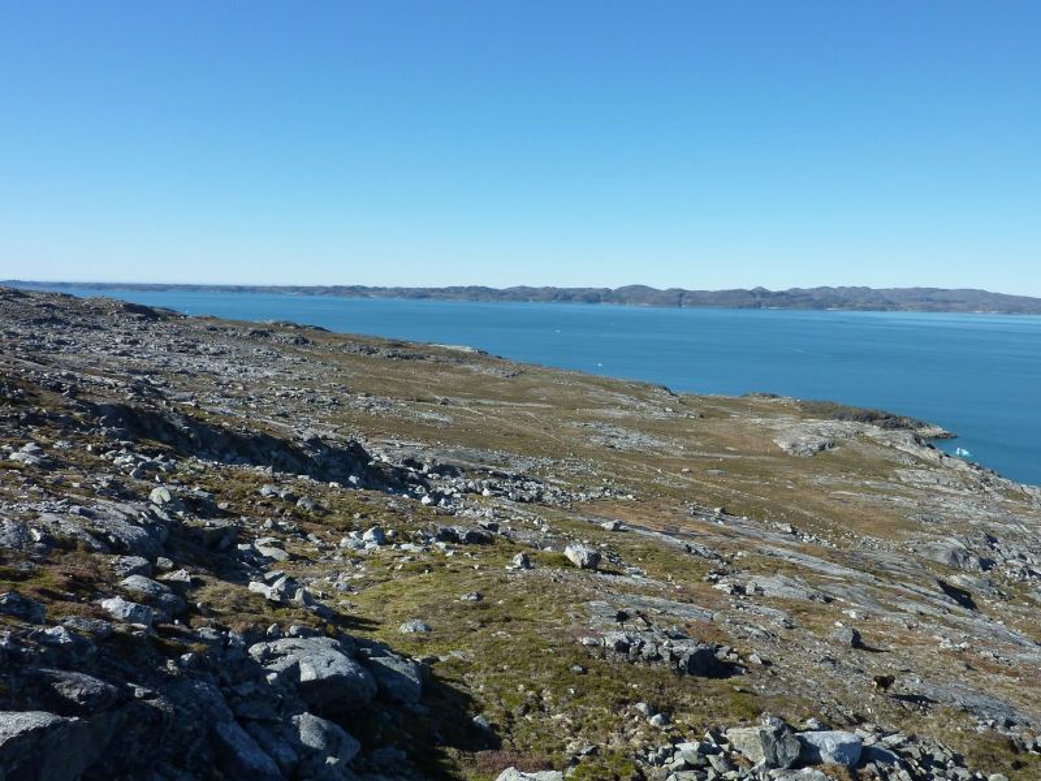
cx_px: 520
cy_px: 390
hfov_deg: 69.4
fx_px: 752
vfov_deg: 54.9
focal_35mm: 25
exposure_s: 1/400
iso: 125
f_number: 5
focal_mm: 4.1
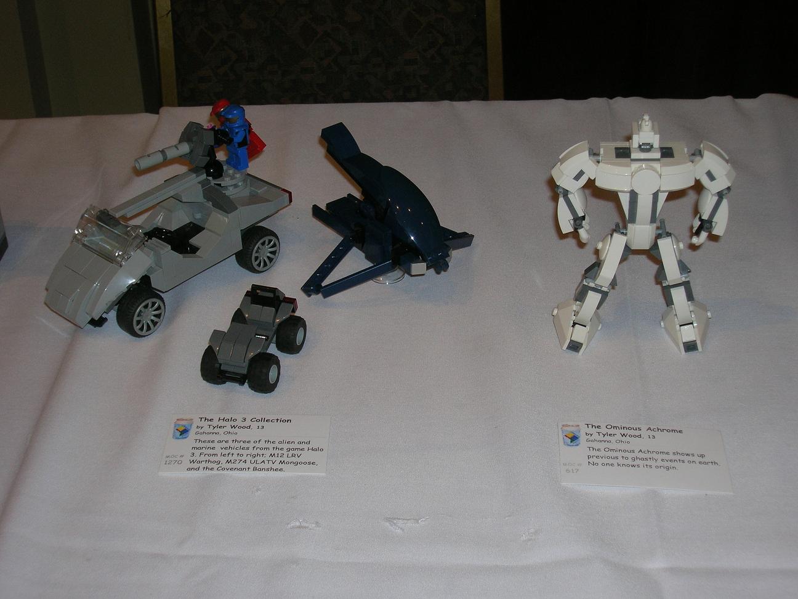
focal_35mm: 54
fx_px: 1245
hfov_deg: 35.5
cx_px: 399
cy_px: 300
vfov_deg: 27.0
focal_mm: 9
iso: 50
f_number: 3.4
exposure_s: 1/60.1
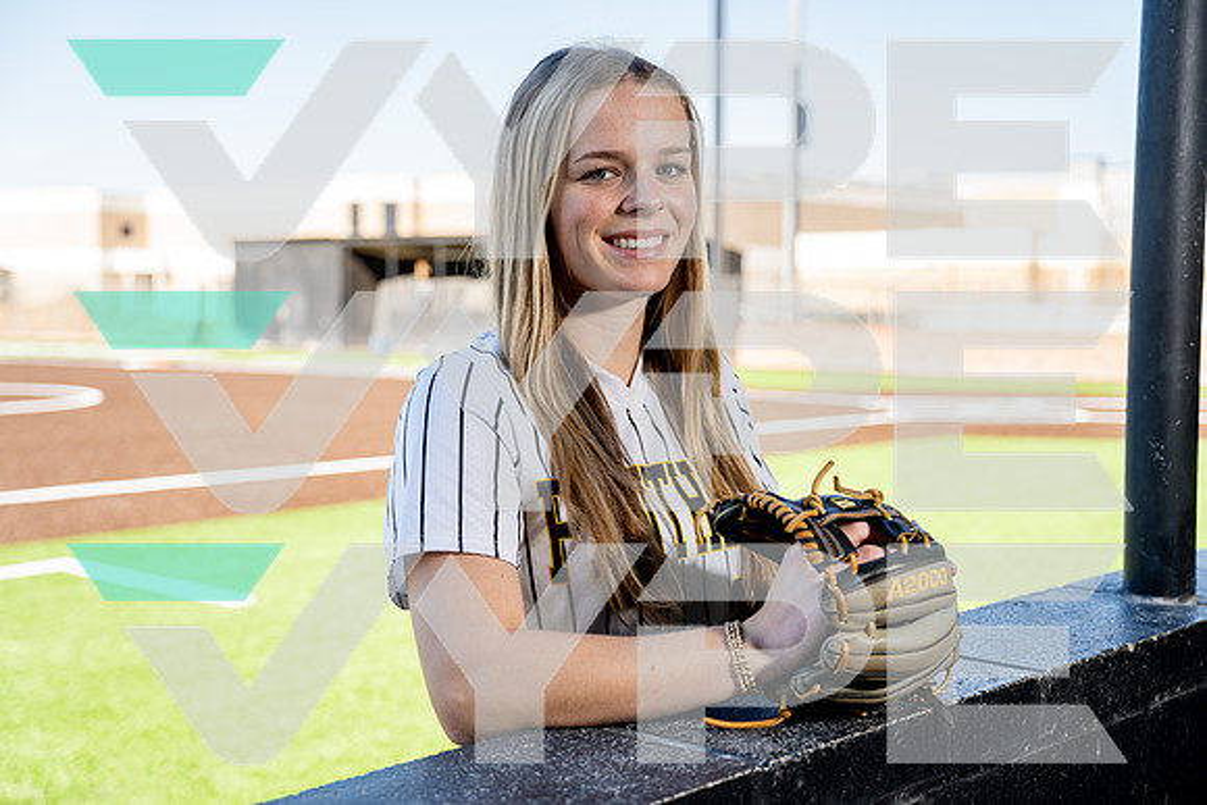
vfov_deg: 27.0
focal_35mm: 50
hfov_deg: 39.6
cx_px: 604
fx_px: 1677
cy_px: 402
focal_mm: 50
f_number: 4
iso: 100
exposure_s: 1/250
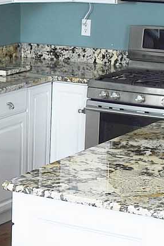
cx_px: -121
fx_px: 1019
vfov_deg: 13.8
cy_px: 165
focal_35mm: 149
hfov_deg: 8.9
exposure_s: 1/60
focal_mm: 24
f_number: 10
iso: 100
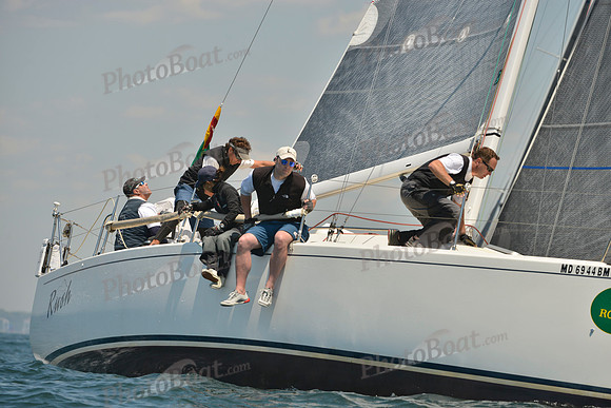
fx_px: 4923
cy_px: 204
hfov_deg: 7.1
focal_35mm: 290
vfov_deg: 4.7
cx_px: 306
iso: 280
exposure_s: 1/1250
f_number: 8
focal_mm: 290
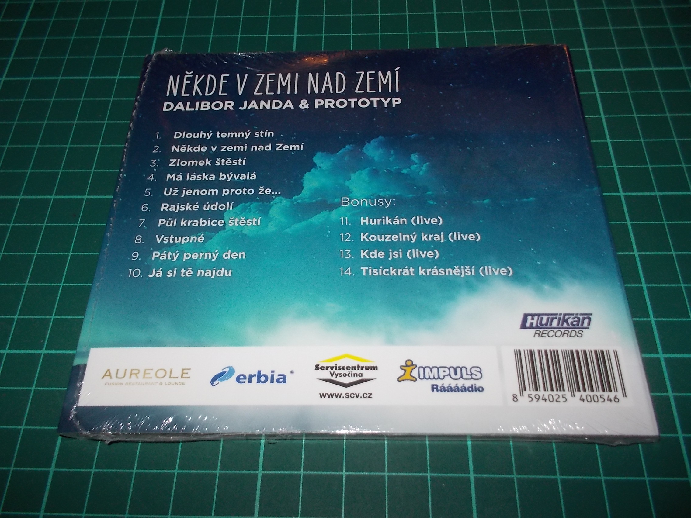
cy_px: 259
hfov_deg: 61.7
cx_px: 346
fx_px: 579
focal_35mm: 29
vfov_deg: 48.2
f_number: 3.3
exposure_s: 1/30
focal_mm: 4.1
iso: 200
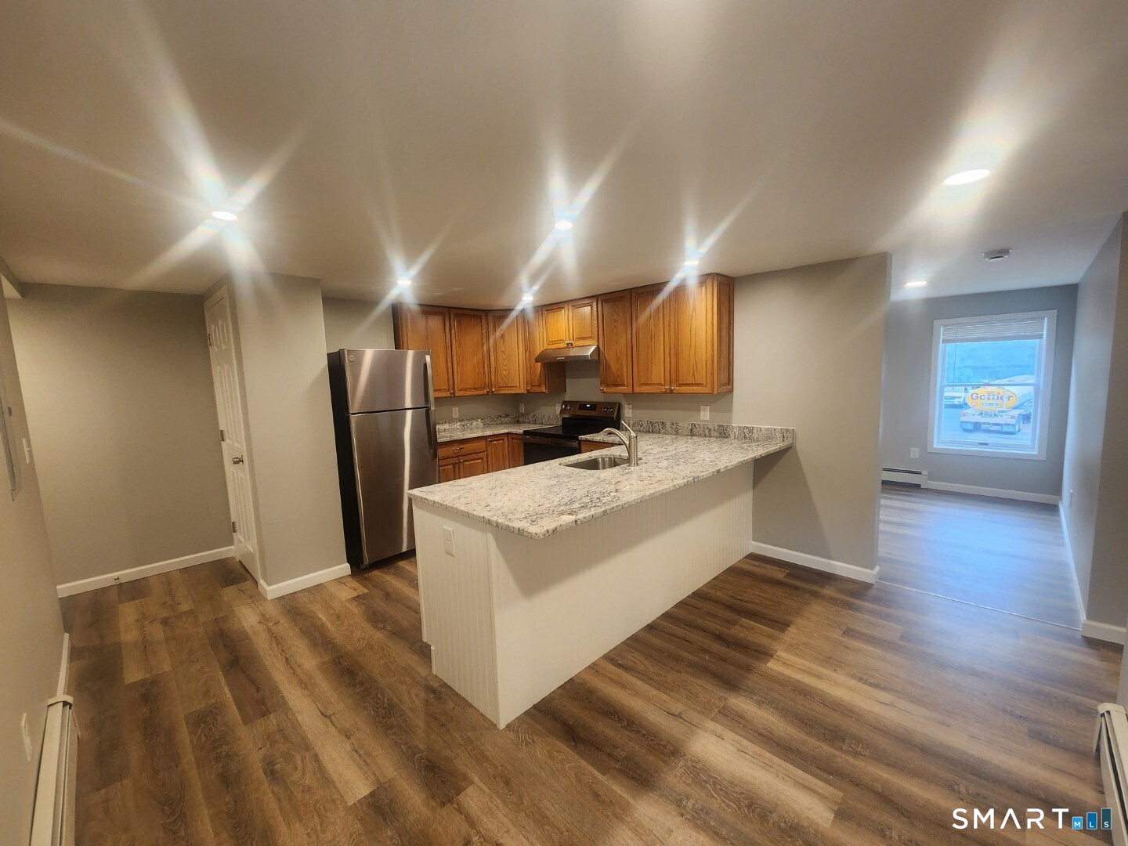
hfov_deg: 106.2
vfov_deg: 89.9
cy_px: 423
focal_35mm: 13
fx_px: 424
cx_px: 564
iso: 200
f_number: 2.2
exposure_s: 1/60
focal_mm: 2.2
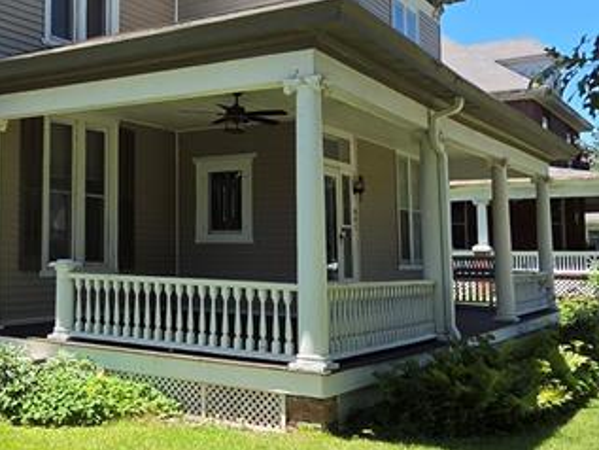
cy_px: 180
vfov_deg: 34.3
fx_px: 727
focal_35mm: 42
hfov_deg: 42.7
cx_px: 117
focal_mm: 2.2
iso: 50
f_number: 2.2
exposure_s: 1/932
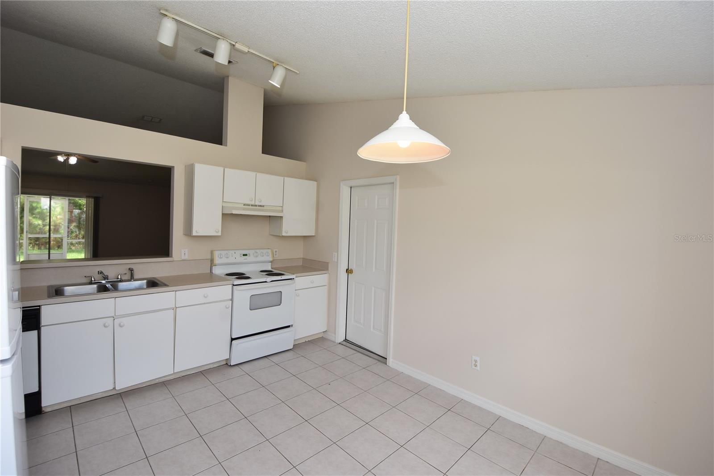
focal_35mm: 15
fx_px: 297
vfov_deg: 77.3
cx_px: 357
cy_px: 238
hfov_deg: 100.4
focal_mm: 10
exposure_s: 1/100
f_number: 5
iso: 200
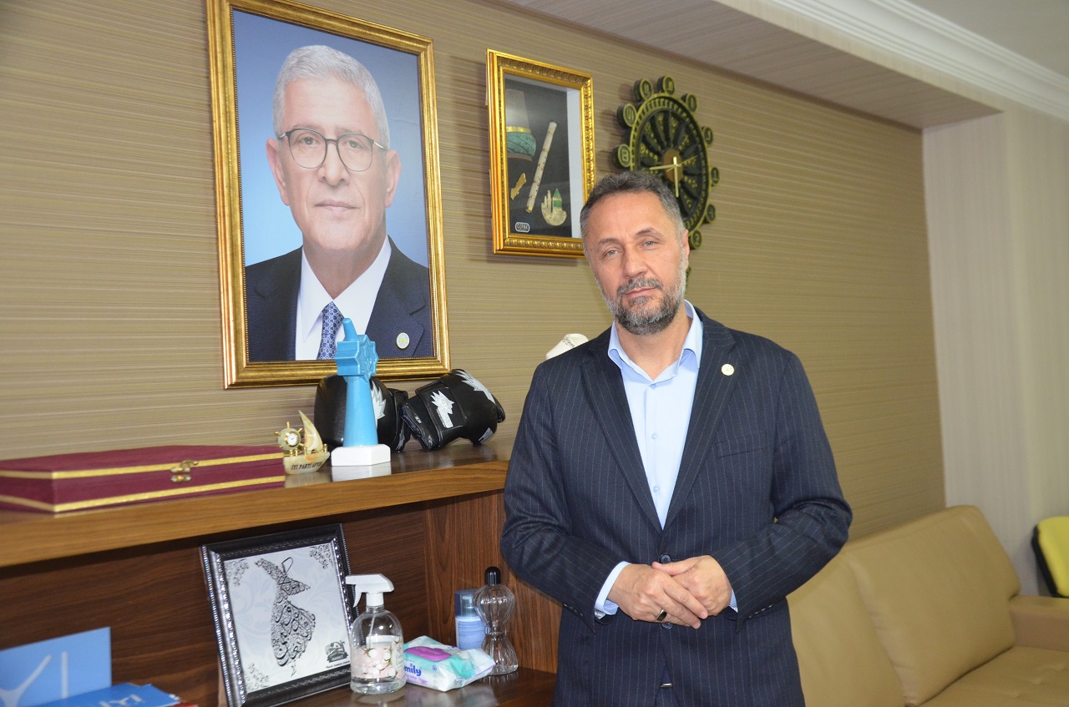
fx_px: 1111
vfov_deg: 35.3
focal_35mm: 38
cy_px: 354
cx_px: 534
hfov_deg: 51.4
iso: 1600
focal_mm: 25
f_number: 4
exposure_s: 1/60
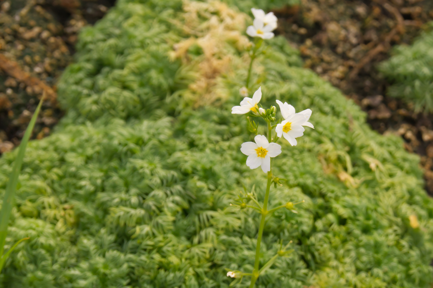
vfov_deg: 16.6
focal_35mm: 82
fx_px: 992
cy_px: 144
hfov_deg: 24.6
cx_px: 216
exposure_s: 1/500
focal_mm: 55
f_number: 9
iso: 800
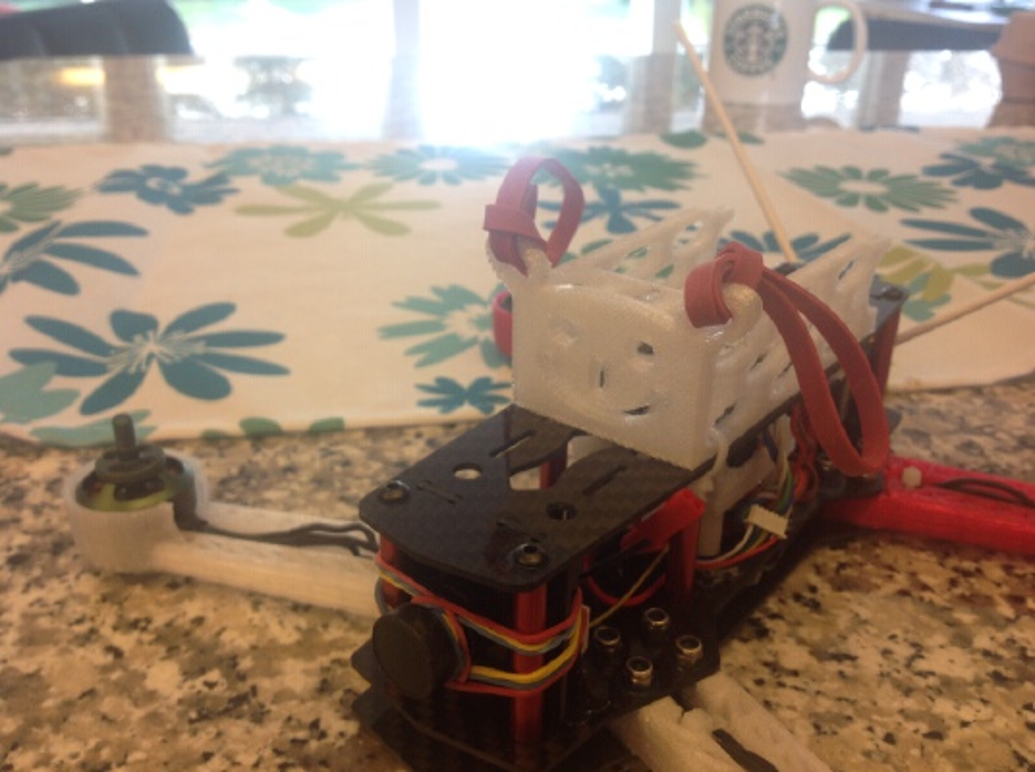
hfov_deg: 52.7
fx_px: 1045
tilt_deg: -26.1
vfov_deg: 40.6
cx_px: 518
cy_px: 386
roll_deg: +0.2
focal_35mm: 35
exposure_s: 1/15
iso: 50
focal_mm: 4.28
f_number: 2.4
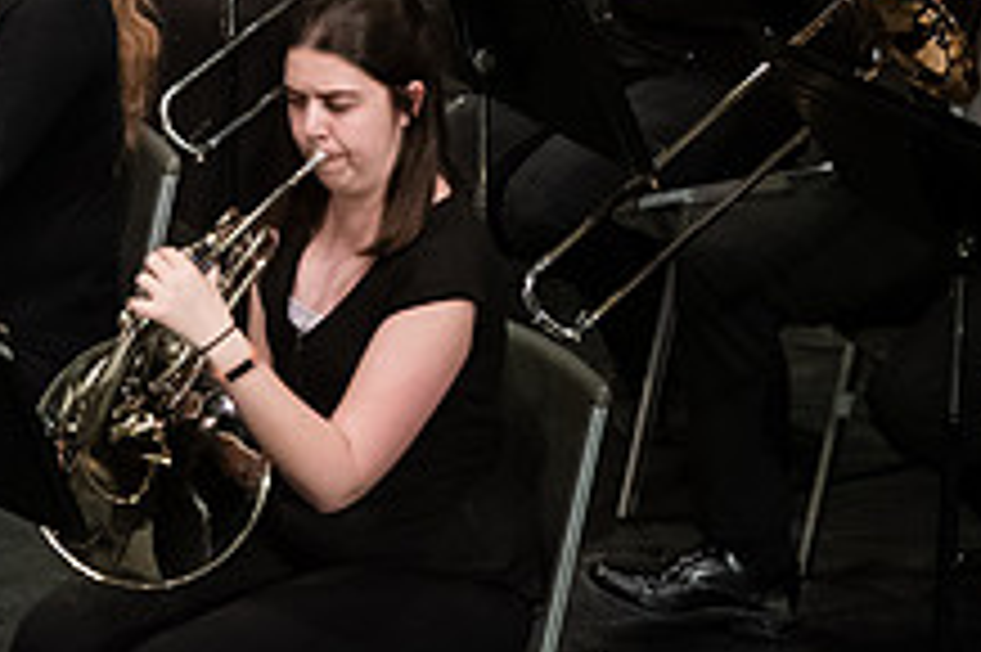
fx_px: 12689
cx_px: 14
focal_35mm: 466
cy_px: -164
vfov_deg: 2.9
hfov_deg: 4.4
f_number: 3.2
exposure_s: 1/250
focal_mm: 175
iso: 3200
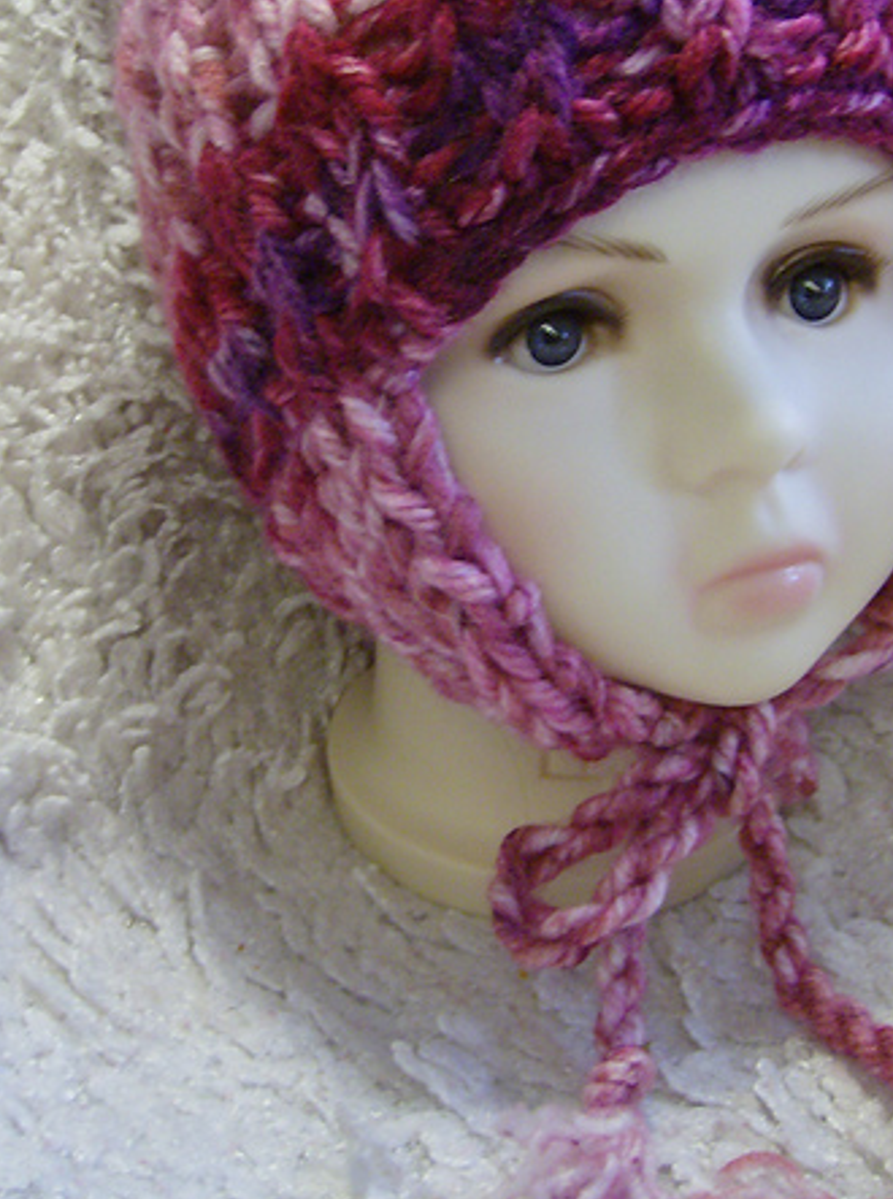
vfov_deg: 36.4
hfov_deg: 27.9
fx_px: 1796
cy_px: 363
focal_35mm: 52
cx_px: 494
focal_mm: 6
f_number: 2.8
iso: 200
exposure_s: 1/17.9
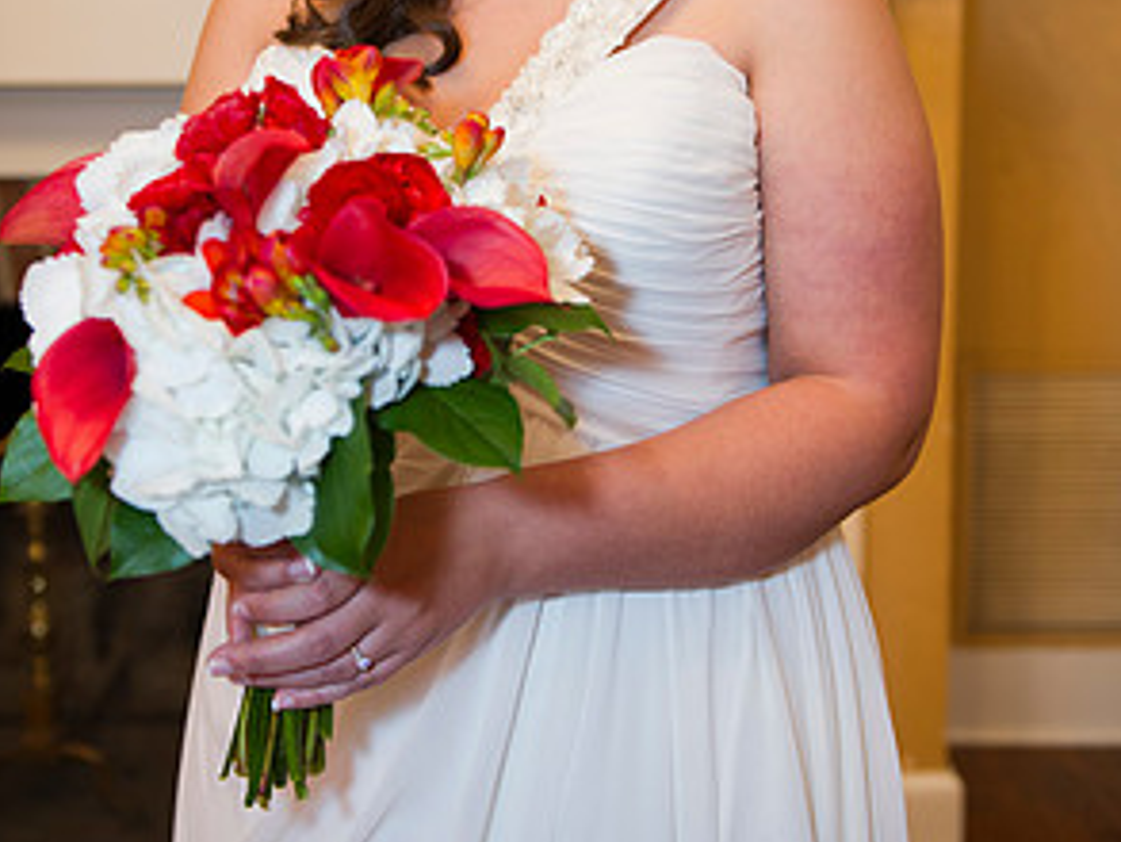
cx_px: 560
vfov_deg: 25.9
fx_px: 1814
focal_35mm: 56
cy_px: 233
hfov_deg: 34.3
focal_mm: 38
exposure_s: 1/50
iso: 800
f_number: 3.2
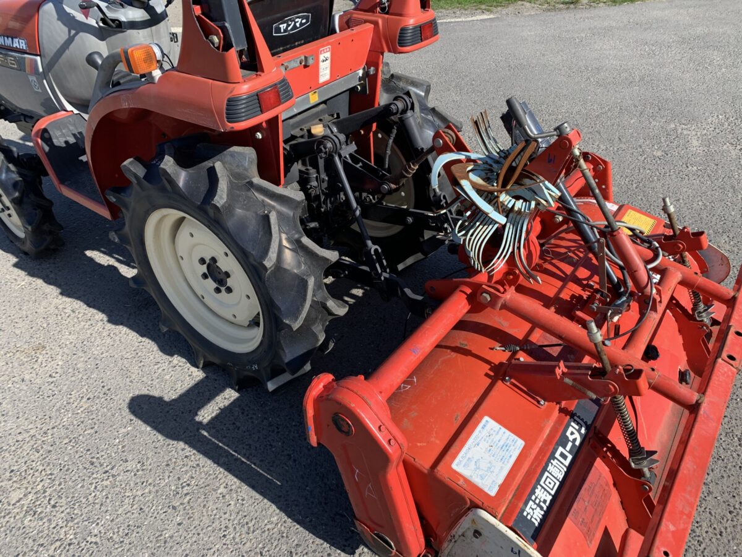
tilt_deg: -36.6
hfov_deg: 67.3
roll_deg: -0.1
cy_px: 278
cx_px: 371
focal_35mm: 26
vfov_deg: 53.1
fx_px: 557
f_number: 1.8
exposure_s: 1/1021
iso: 25
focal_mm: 4.25
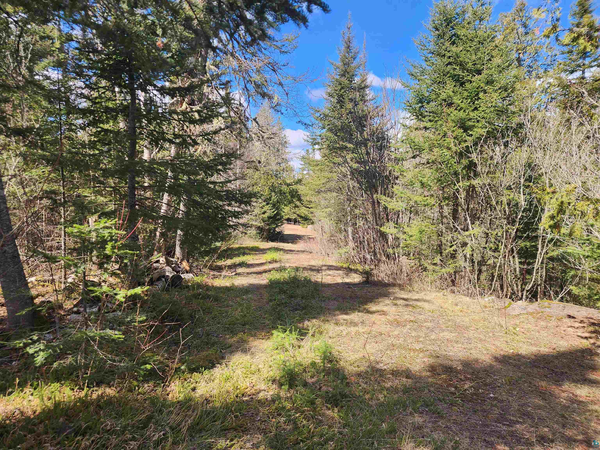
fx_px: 399
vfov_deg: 58.9
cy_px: 225
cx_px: 300
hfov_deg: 73.9
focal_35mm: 23
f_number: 1.8
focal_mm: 6.4
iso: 12
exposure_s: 1/363
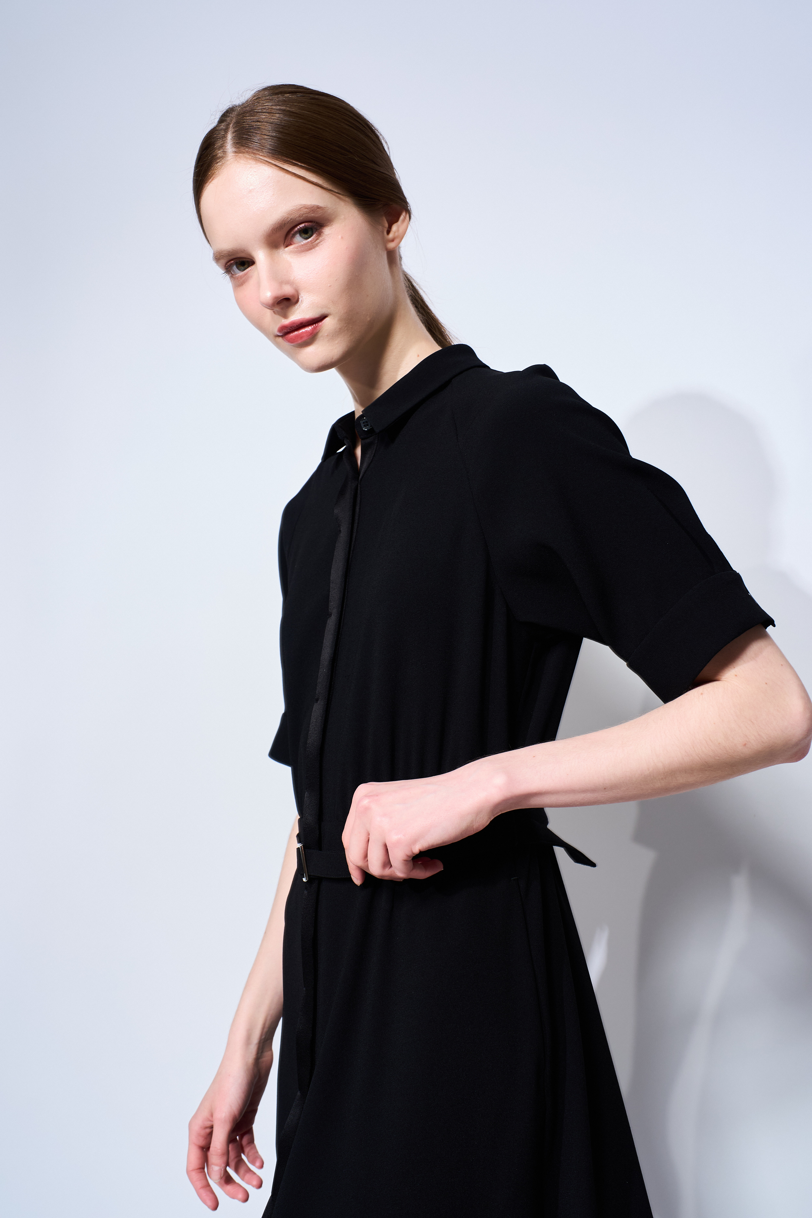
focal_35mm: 34
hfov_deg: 38.9
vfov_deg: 55.8
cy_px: 609
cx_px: 406
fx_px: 1150
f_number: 8
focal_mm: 34
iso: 200
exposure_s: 1/125
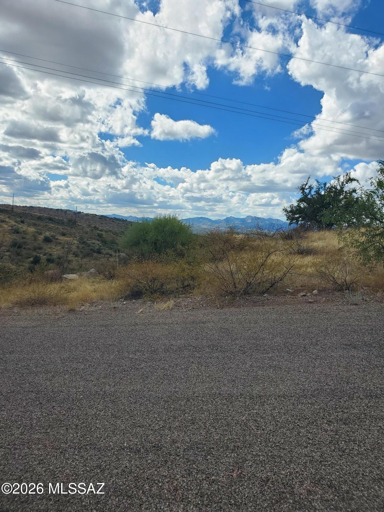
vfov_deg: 67.3
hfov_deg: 53.1
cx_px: 192
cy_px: 256
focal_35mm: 26
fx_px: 385
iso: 50
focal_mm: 4.3
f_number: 2.4
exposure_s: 1/1967
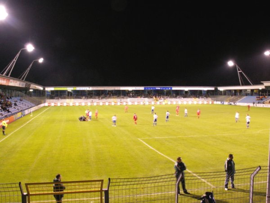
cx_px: 135
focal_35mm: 35
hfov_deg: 52.6
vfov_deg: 40.7
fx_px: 273
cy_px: 102
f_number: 4.5
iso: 160
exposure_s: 1/2.5
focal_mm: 5.86
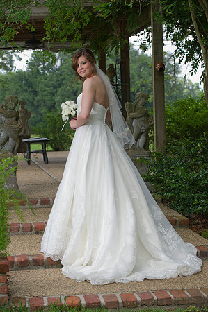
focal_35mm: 105
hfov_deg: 13.0
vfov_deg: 19.5
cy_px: 156
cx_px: 104
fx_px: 912
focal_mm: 105
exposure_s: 1/200
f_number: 6.3
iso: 500
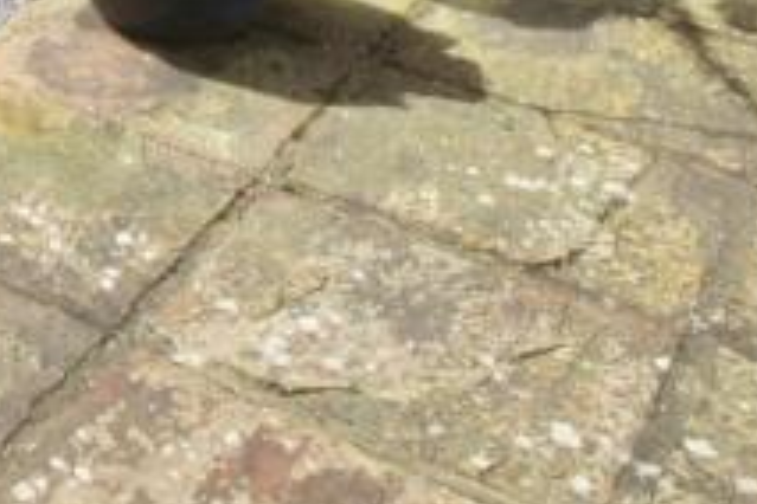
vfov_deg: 14.1
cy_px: -644
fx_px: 1514
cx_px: -163
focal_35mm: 72
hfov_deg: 25.1
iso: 500
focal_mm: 10
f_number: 13
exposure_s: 1/640
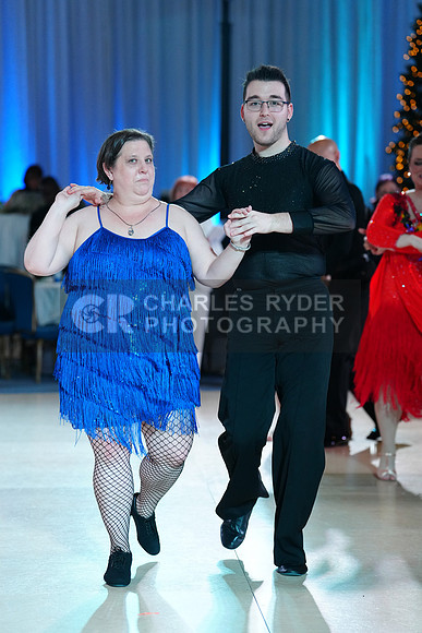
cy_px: 316
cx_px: 211
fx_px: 1792
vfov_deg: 20.0
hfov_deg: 13.4
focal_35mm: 102
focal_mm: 102
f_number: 2.8
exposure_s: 1/640
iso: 2000
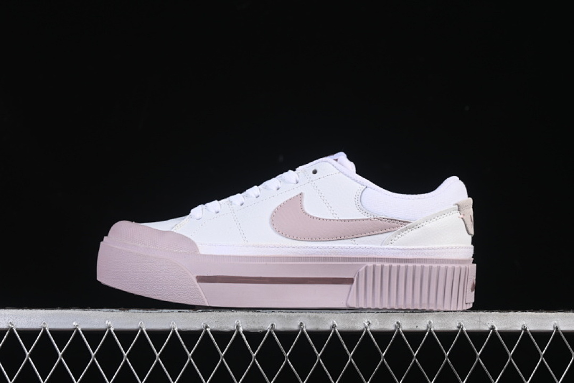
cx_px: 287
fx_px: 1196
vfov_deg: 18.2
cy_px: 192
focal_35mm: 75
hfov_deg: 27.0
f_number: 8
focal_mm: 50
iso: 160
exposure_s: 1/80
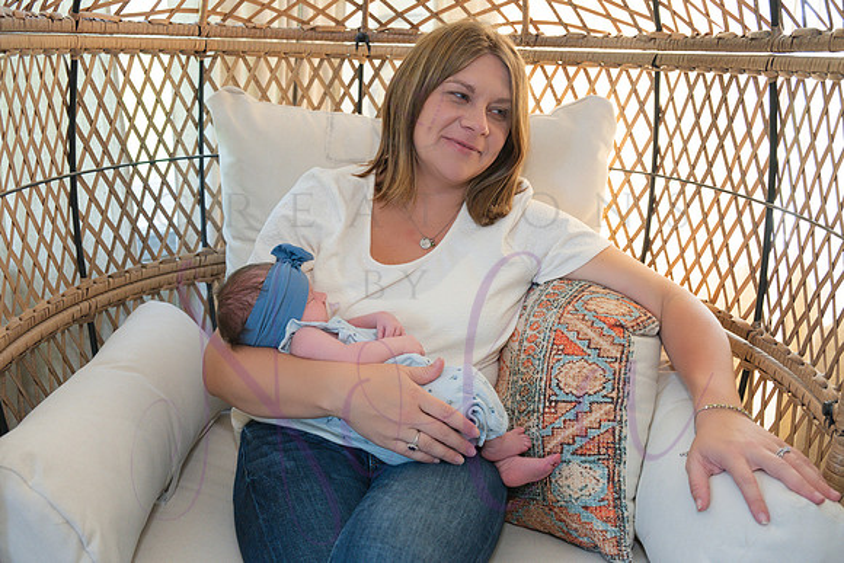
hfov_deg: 54.4
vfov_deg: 37.9
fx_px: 821
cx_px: 422
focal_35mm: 35
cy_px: 282
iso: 1600
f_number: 4
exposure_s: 1/320
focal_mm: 35
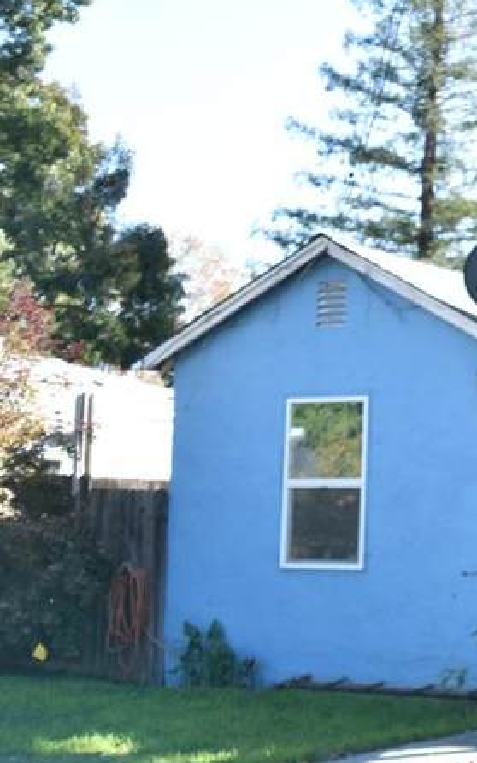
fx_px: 1642
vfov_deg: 26.1
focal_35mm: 79
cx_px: 903
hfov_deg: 14.3
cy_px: 312
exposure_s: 1/200
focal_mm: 18
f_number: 3.5
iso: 100
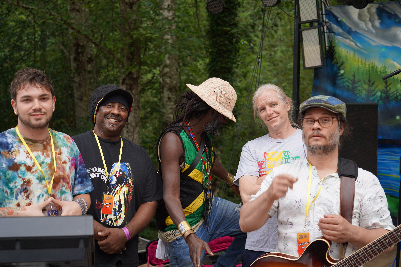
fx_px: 557
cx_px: 200
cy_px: 134
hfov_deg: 39.6
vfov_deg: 27.0
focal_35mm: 50
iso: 125
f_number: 4
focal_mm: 50
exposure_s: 1/160
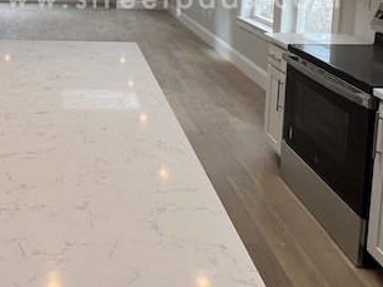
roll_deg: -1.5
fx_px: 376
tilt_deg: -4.6
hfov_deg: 51.7
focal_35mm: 34
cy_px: -23
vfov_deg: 36.0
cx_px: 96
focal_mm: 1.57
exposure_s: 1/124
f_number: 1.8
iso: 32
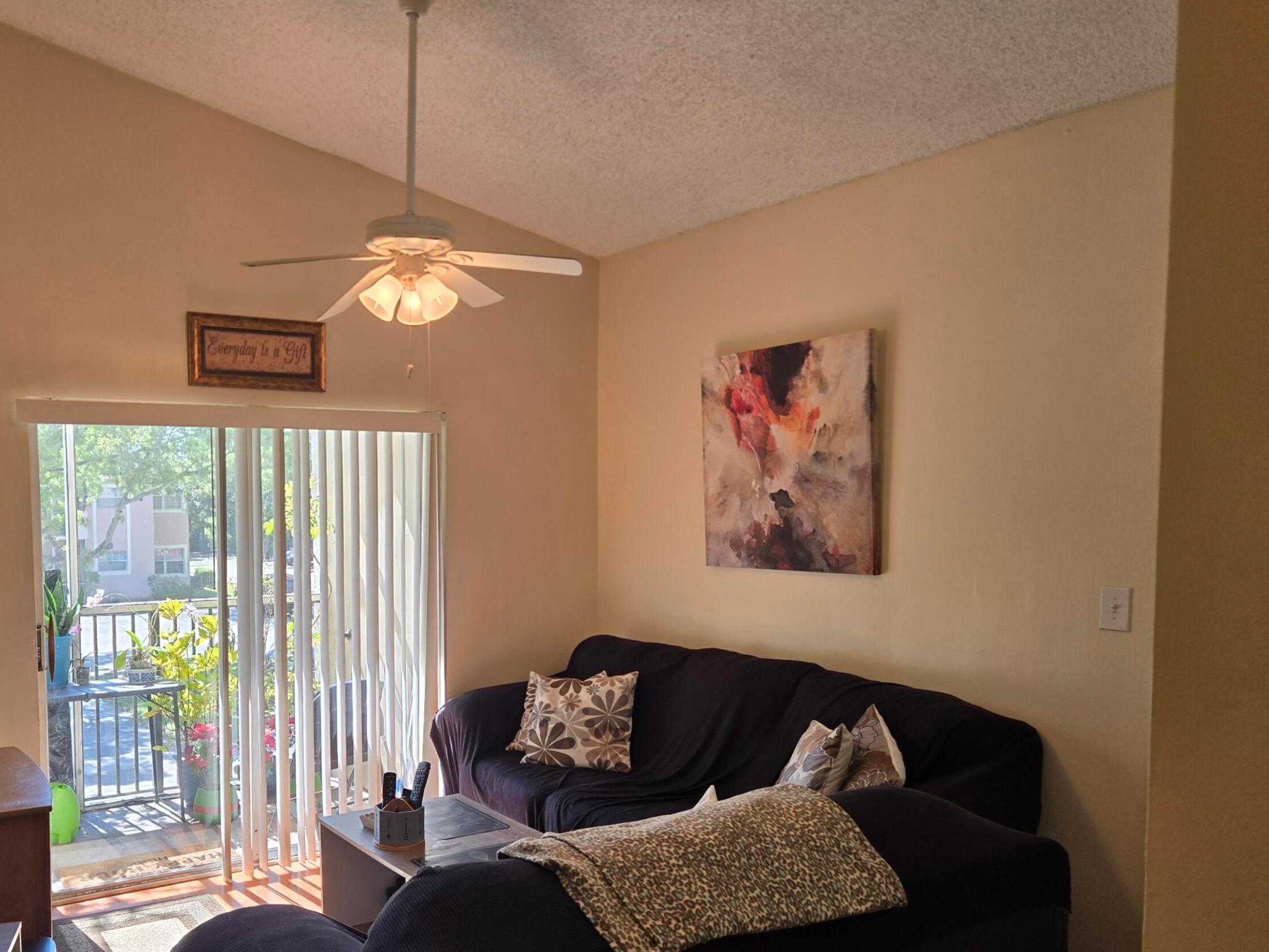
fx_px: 1137
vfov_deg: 45.1
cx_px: 466
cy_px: 585
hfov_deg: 57.5
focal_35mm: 31
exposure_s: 1/120
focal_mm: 5.4
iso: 64
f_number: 1.8
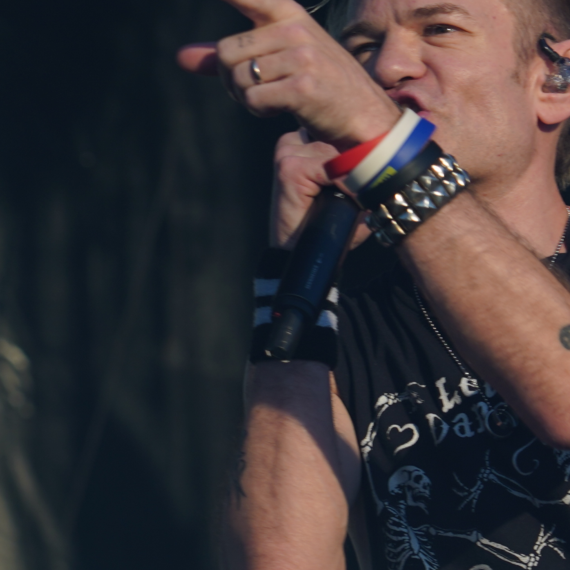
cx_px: 698
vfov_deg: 4.8
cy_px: 368
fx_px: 6856
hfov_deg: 4.7
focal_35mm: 368
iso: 100
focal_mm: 105
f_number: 6.3
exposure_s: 1/320
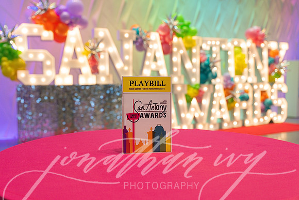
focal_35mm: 37
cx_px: 150
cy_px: 100
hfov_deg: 51.9
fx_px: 307
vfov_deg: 36.0
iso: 640
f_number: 4
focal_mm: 37
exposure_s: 1/100
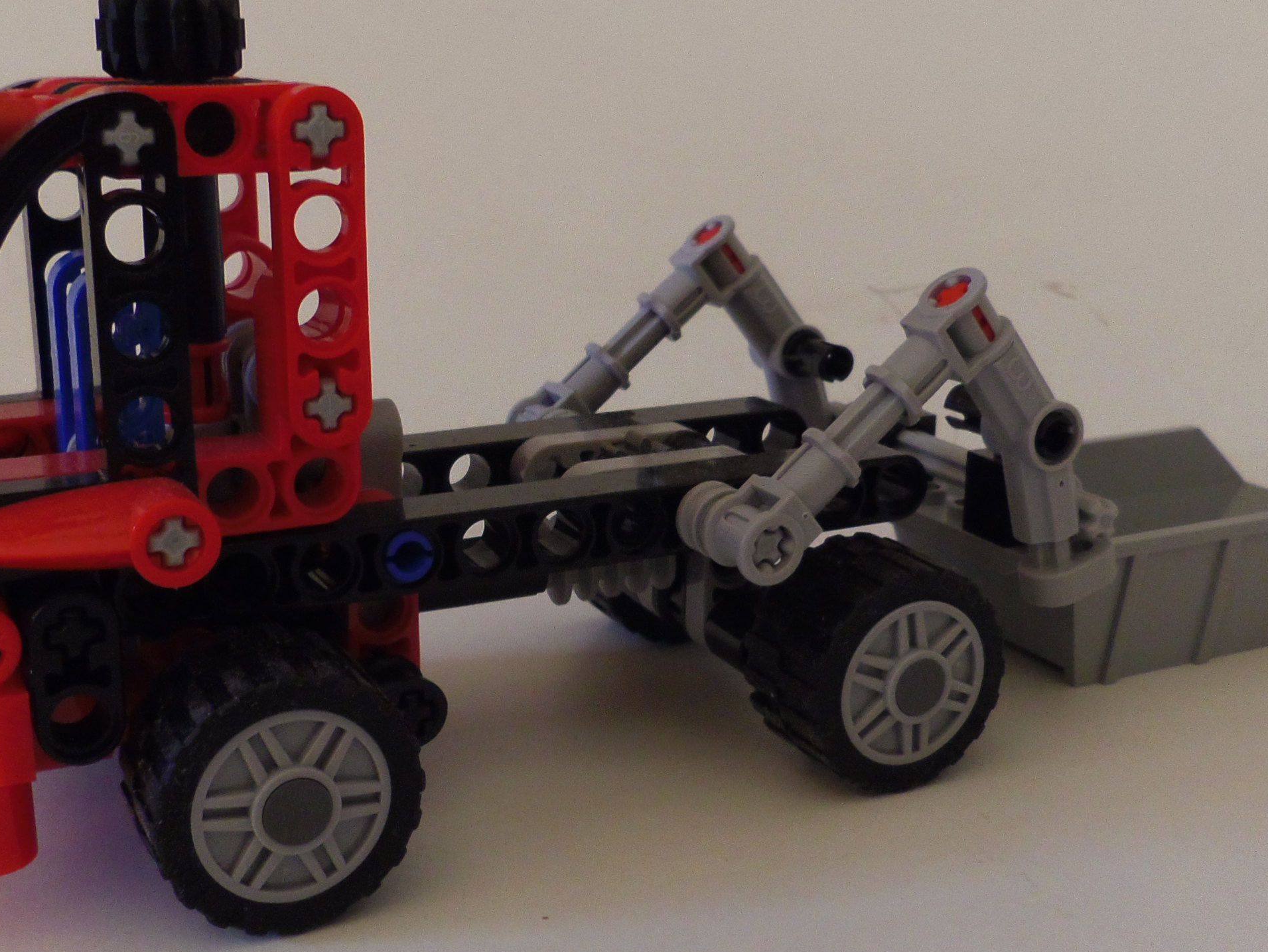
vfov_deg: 32.2
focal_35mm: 45
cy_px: 467
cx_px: 601
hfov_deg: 42.1
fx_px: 1649
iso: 200
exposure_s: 1/40
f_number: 3.9
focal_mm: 5
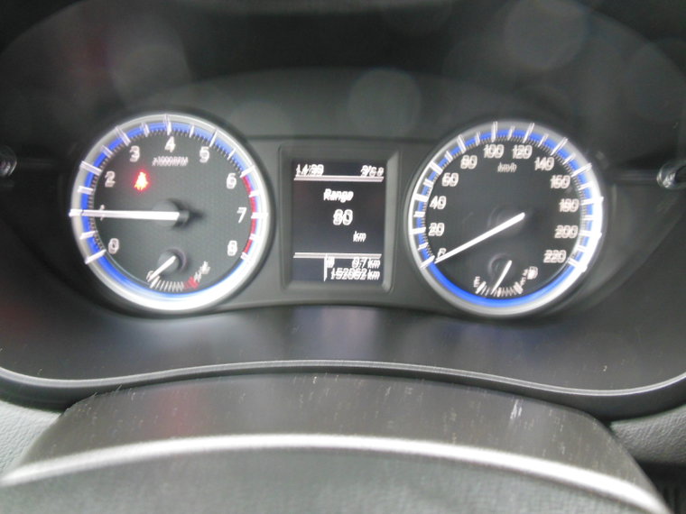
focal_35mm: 25
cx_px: 343
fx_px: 495
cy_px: 257
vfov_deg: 54.9
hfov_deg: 69.4
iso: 400
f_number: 3.2
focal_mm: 4.5
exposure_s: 1/8
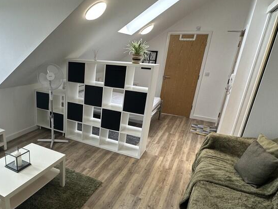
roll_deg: -1.6
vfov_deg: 52.8
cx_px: 78
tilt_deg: -20.1
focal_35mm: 26
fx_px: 209
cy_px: 124
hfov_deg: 64.2
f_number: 2.2
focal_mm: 2.22
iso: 100
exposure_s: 1/100
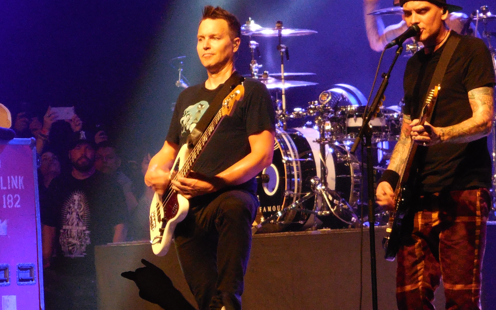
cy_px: 104
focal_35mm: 284
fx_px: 3839
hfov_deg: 7.4
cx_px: 293
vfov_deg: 4.6
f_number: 5.5
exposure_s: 1/60
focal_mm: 34.4
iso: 1100
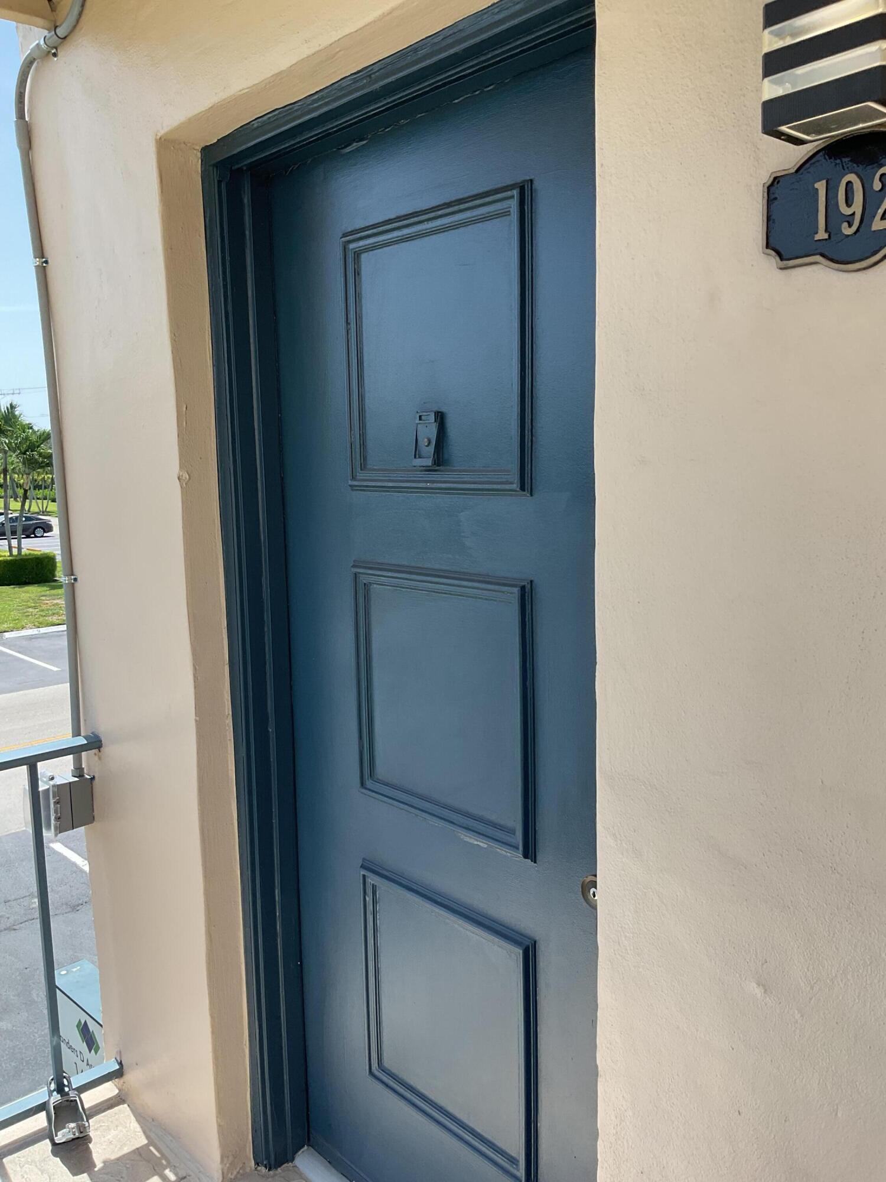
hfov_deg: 48.2
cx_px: 443
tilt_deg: -8.2
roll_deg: +0.9
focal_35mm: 29
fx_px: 990
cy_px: 591
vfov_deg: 61.7
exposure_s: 1/657
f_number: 1.8
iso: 16
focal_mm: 3
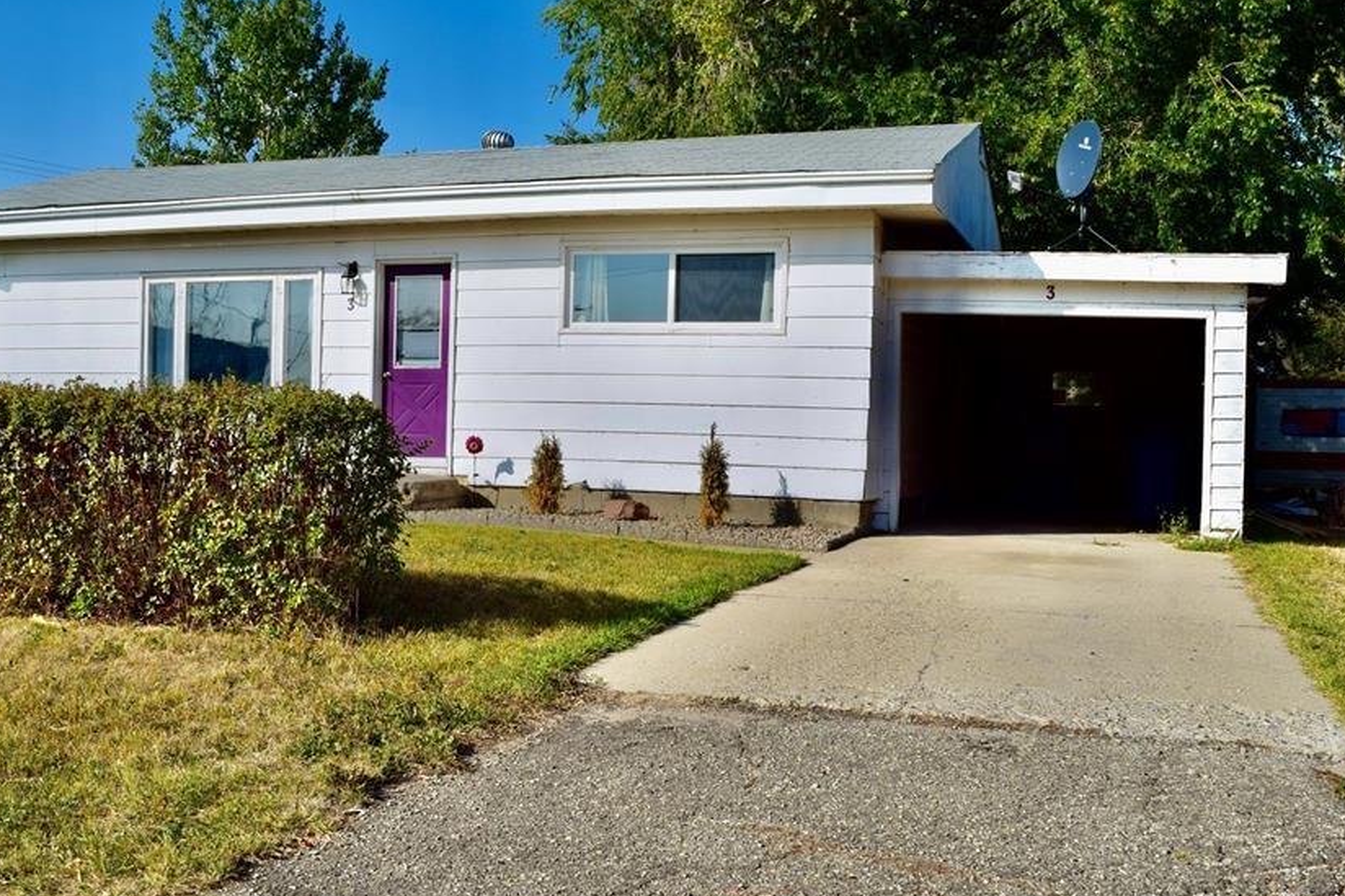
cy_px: 511
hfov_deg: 47.2
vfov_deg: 32.6
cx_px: 557
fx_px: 1531
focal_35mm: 41
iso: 220
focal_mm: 22
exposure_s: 1/500
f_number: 11
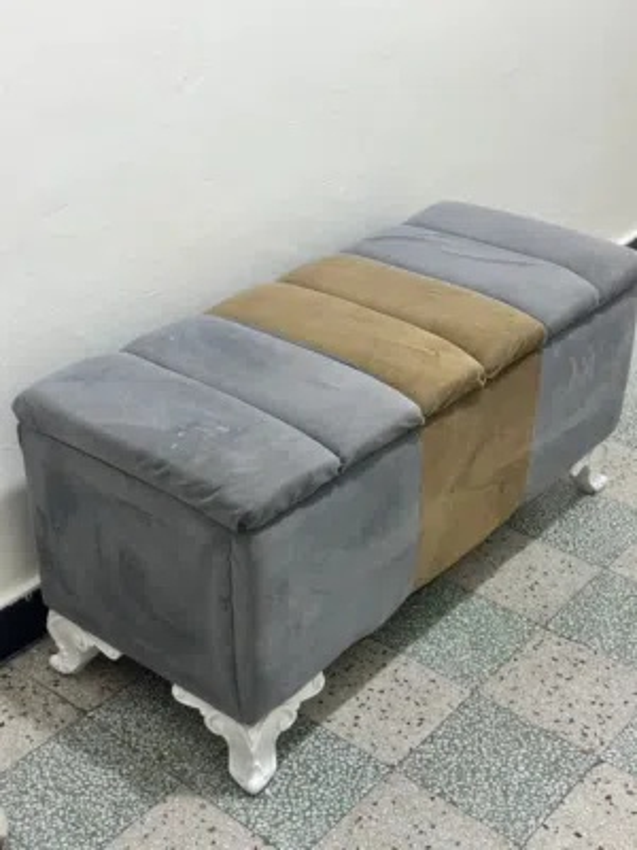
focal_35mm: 48
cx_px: 318
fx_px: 1178
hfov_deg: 30.3
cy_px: 425
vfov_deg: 39.7
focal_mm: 6.86
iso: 250
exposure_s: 1/41
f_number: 1.78
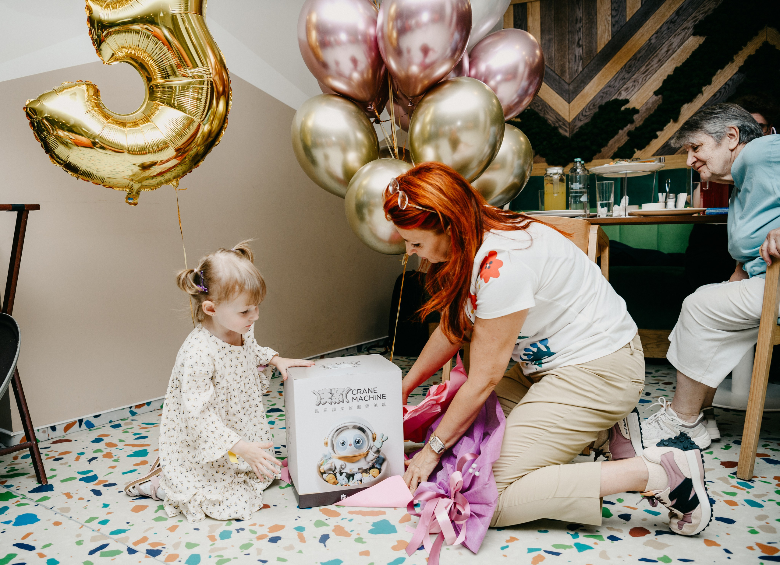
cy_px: 292
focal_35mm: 31
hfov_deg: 59.3
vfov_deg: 45.0
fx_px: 683
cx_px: 341
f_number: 3.5
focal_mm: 28
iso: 125
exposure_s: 1/160
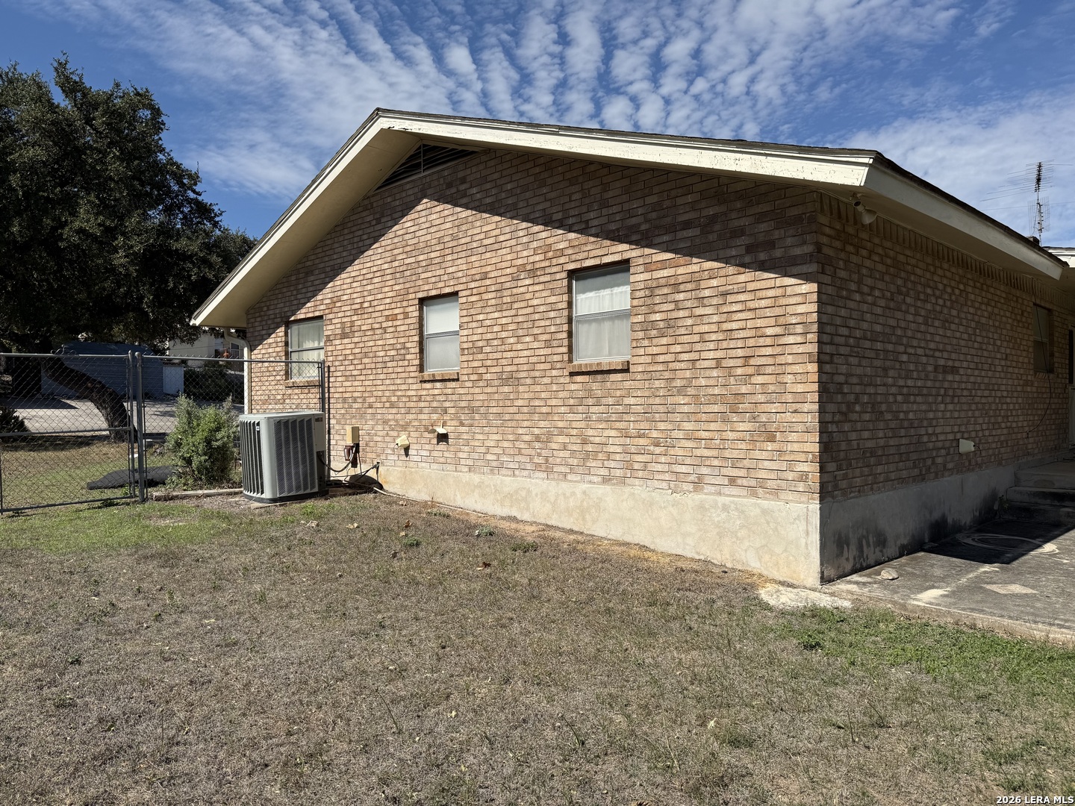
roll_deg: +0.7
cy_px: 403
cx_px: 538
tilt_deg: +0.8
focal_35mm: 24
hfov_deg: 71.6
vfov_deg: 56.8
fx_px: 745
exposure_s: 1/7353
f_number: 1.78
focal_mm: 6.76
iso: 80
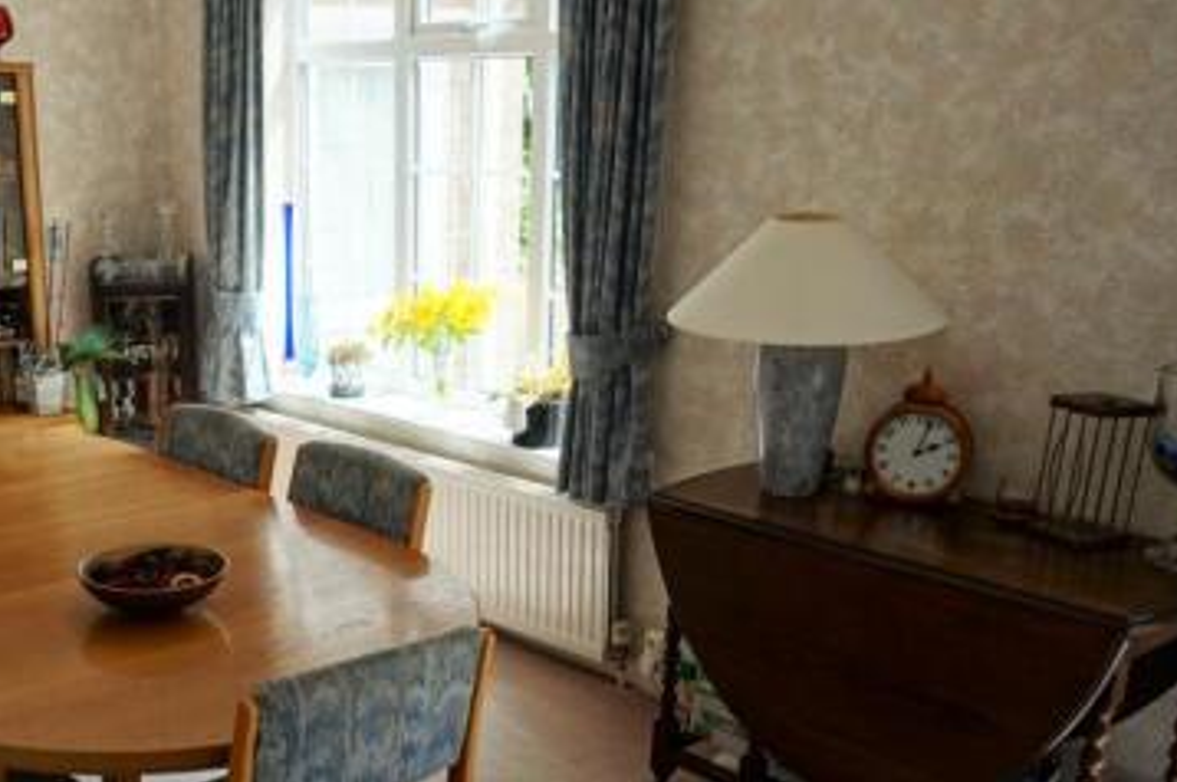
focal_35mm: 44
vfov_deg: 30.1
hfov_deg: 43.1
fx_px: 1437
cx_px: 286
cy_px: 557
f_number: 4.5
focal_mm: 16
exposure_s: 1/80
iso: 125
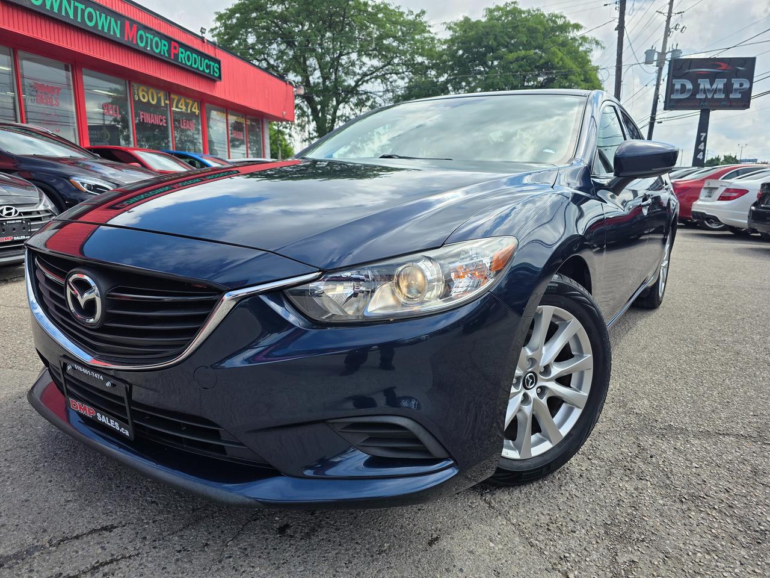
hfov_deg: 73.9
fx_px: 512
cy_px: 289
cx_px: 385
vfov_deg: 58.9
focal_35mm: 23
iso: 80
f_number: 1.7
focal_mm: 6.3
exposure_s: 1/4766
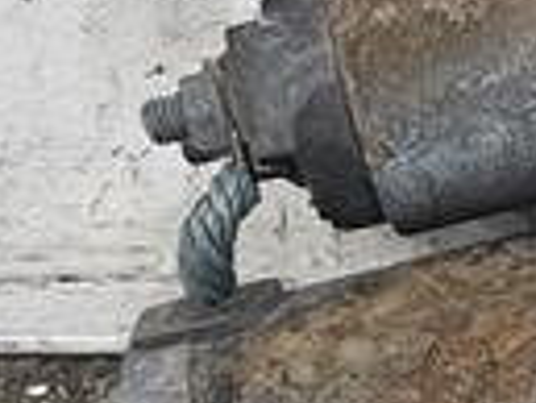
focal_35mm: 114
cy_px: 170
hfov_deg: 16.1
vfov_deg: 13.0
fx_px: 1767
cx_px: 744
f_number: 1.8
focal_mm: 5.4
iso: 320
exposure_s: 1/100
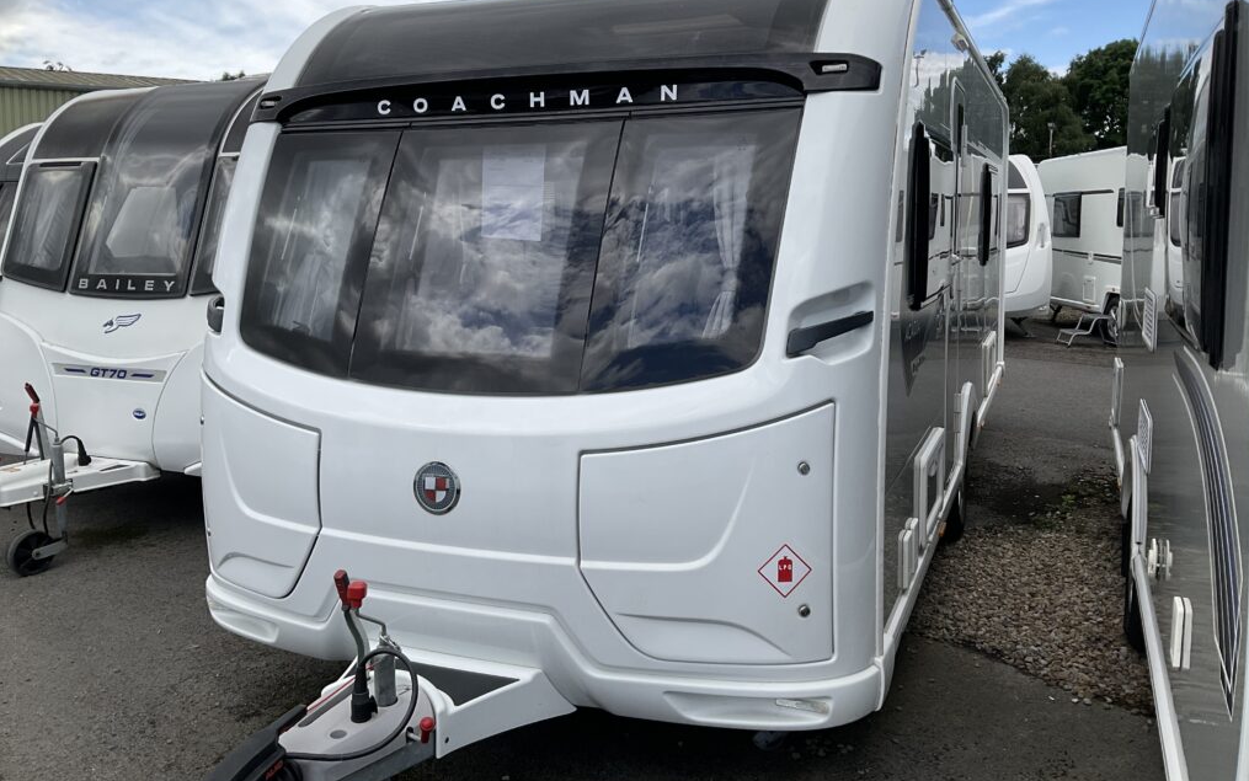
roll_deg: +1.3
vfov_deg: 40.5
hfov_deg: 61.2
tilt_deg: -4.4
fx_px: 1056
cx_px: 629
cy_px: 320
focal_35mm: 31
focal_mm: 3
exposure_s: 1/1786
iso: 16
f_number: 1.8
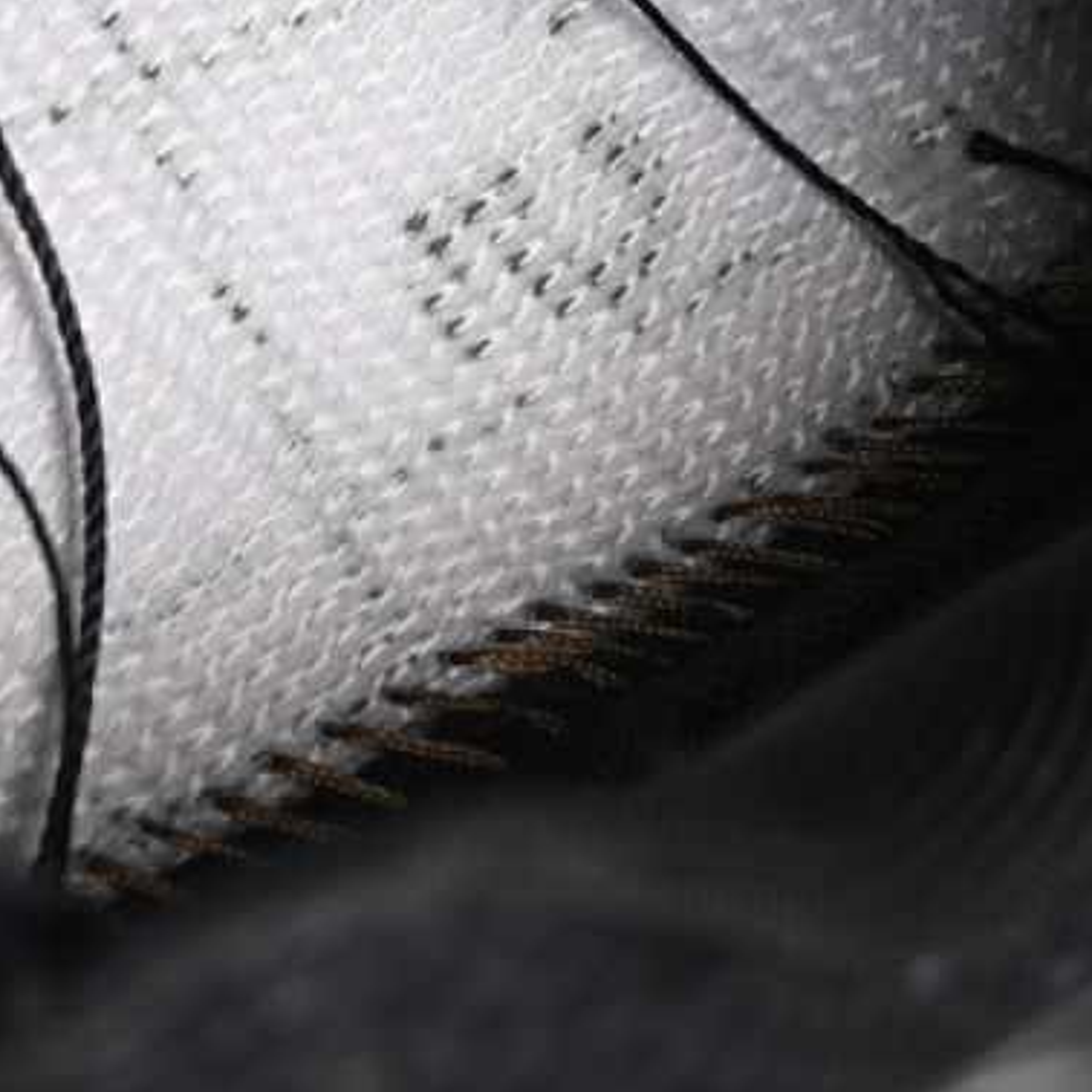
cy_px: 58
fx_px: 6496
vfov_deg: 9.6
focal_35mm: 182
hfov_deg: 9.6
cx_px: 627
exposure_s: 1/80
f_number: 7.1
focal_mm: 50
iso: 160
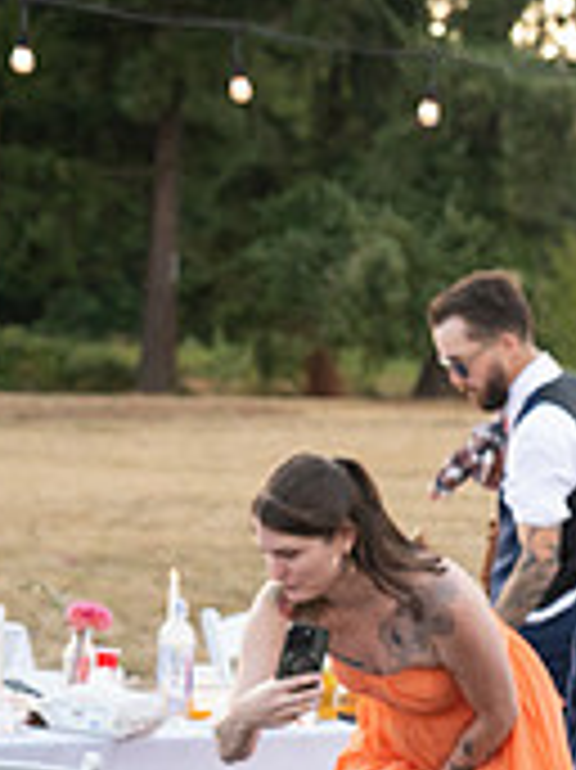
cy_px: 615
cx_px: 1202
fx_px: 3332
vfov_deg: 13.1
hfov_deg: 9.2
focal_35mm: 150
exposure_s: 1/500
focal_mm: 46
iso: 1600
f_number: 4
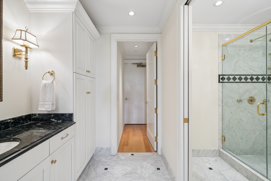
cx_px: 136
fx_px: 113
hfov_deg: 100.4
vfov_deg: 77.3
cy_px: 90
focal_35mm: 15
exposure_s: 1/13
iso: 500
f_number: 8
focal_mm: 15
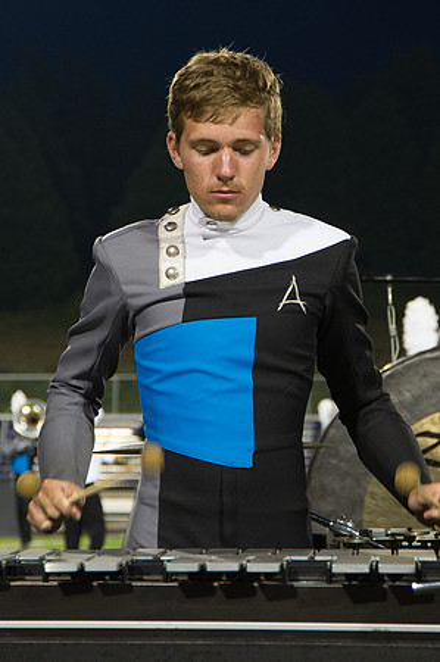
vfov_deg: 13.9
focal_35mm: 148
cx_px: 278
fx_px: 2720
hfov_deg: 9.2
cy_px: 278
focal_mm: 85
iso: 3200
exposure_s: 1/160
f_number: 5.6
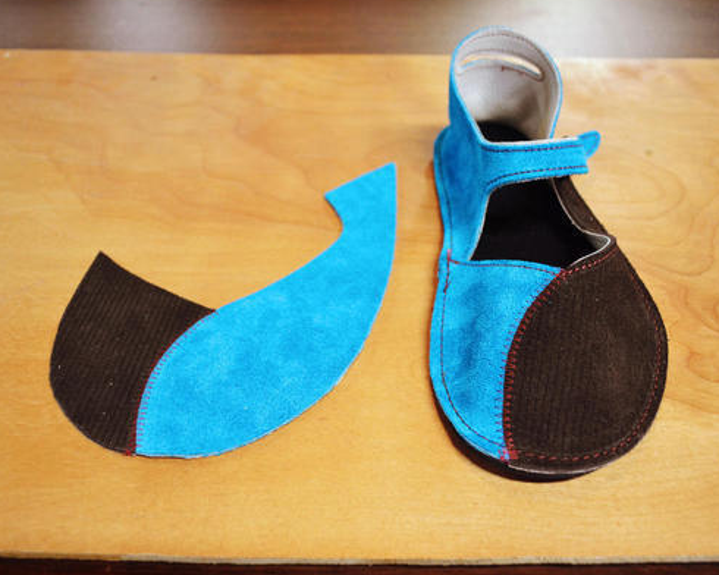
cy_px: 283
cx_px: 355
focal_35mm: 31
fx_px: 660
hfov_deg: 57.2
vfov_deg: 47.1
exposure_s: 1/60
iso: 2200
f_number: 3.5
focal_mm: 18
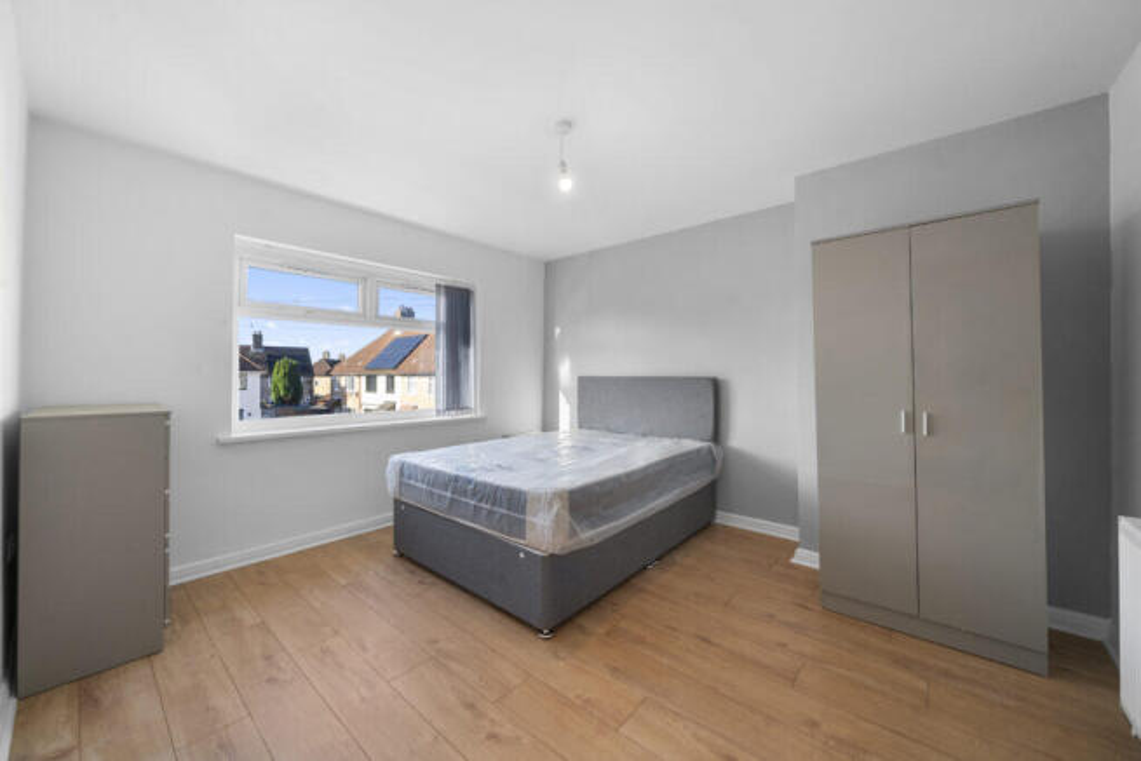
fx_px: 412
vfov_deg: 85.5
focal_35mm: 13
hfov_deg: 108.3
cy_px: 380
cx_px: 570
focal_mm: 13
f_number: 8
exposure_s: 1/30
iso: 2000
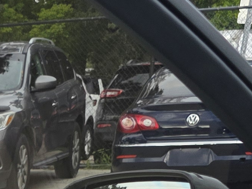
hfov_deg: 13.0
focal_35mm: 138
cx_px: -190
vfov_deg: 9.5
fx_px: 1004
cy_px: 465
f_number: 1.7
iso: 40
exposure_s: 1/180
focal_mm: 6.3
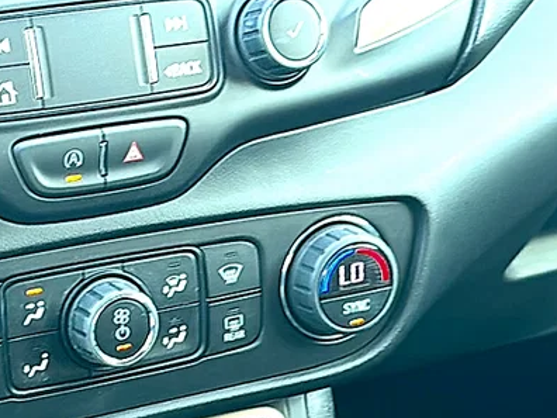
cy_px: 295
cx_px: 79
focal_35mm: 83
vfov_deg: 17.7
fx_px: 1336
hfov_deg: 23.1
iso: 80
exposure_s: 1/40
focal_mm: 6.86
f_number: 1.78
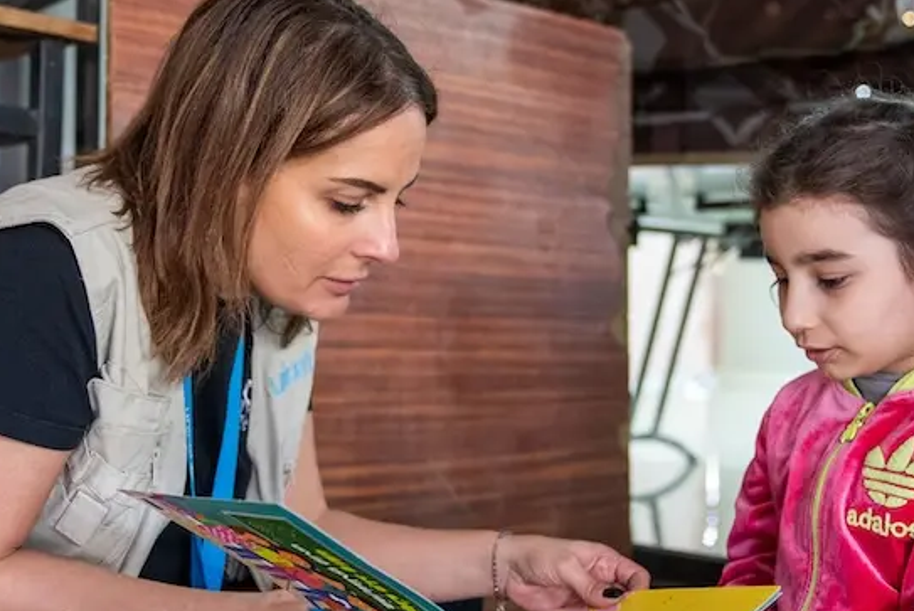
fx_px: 1347
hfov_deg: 37.5
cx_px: 493
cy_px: 351
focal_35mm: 53
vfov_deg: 25.5
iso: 5000
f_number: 2.8
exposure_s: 1/100
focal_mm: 30
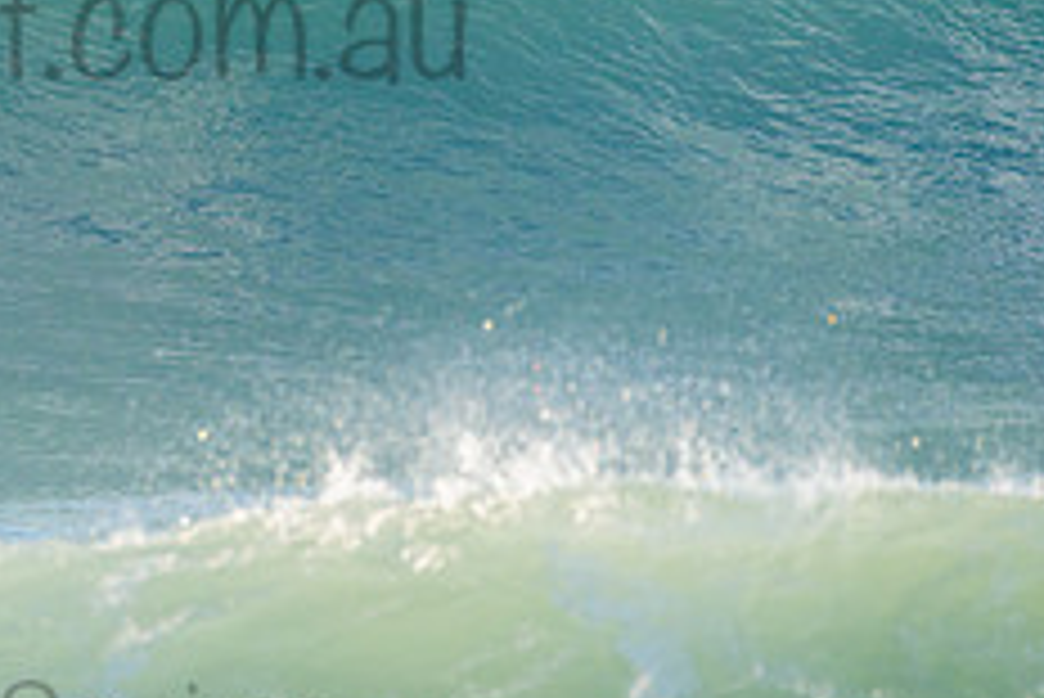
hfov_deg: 1.6
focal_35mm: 1251
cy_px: -25
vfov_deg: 1.1
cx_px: -9
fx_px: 36300
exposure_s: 1/1600
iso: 400
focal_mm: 500
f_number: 5.6
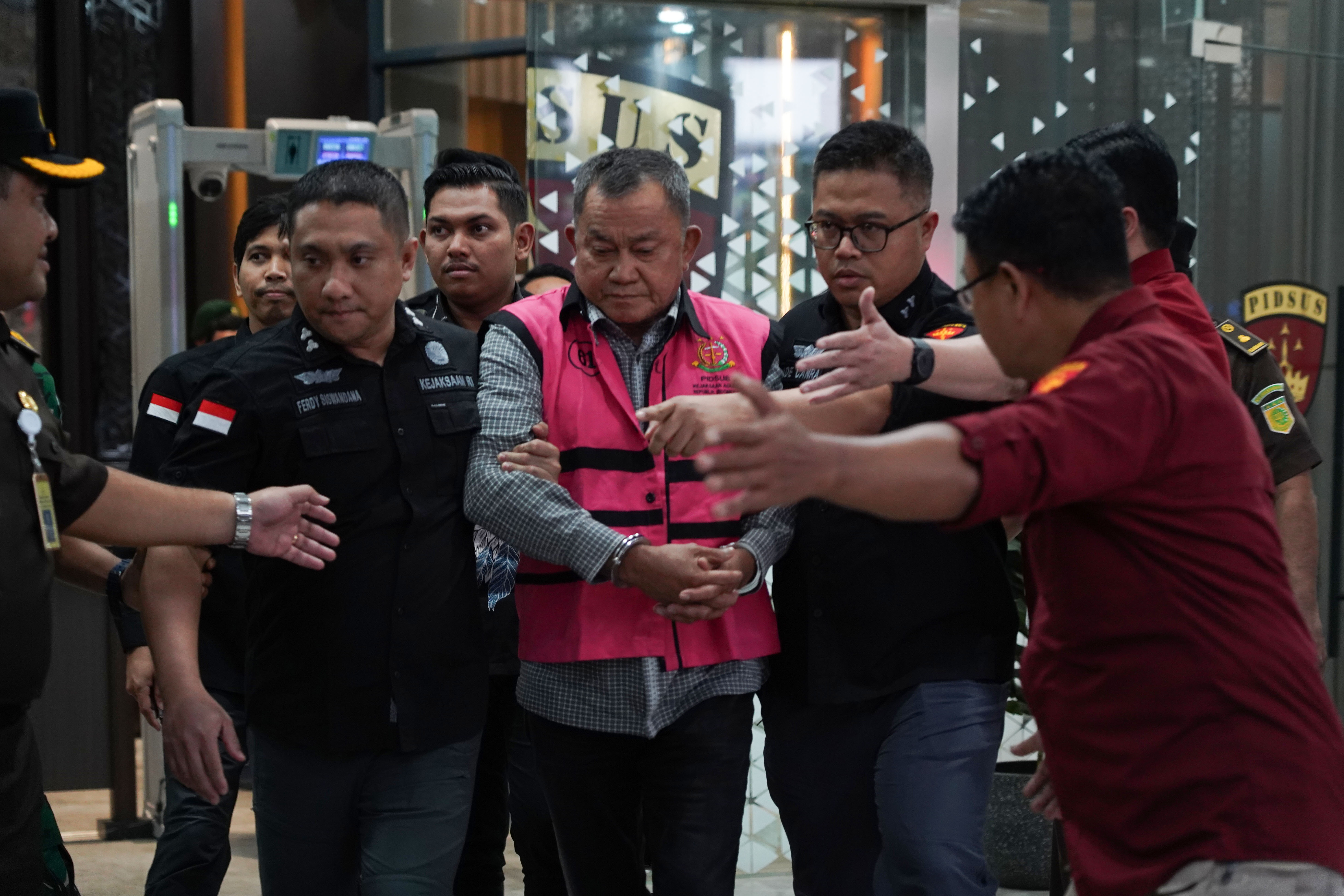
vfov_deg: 16.5
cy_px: 448
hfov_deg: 24.5
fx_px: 3099
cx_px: 672
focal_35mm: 83
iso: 3200
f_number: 4
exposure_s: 1/250
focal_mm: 83
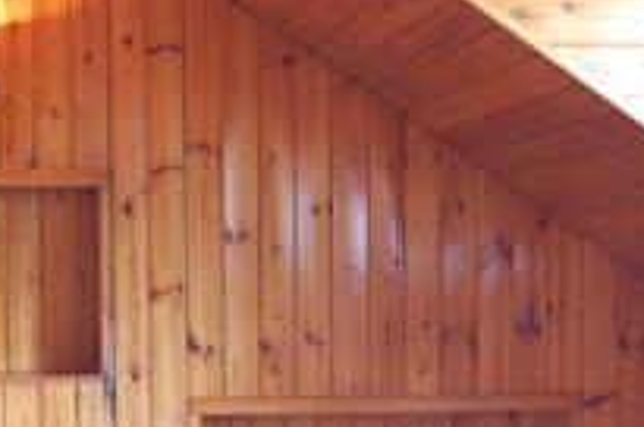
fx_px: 2054
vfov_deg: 11.7
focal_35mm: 115
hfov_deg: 17.8
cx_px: 232
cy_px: 477
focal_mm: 24
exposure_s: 1/15
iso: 800
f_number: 4
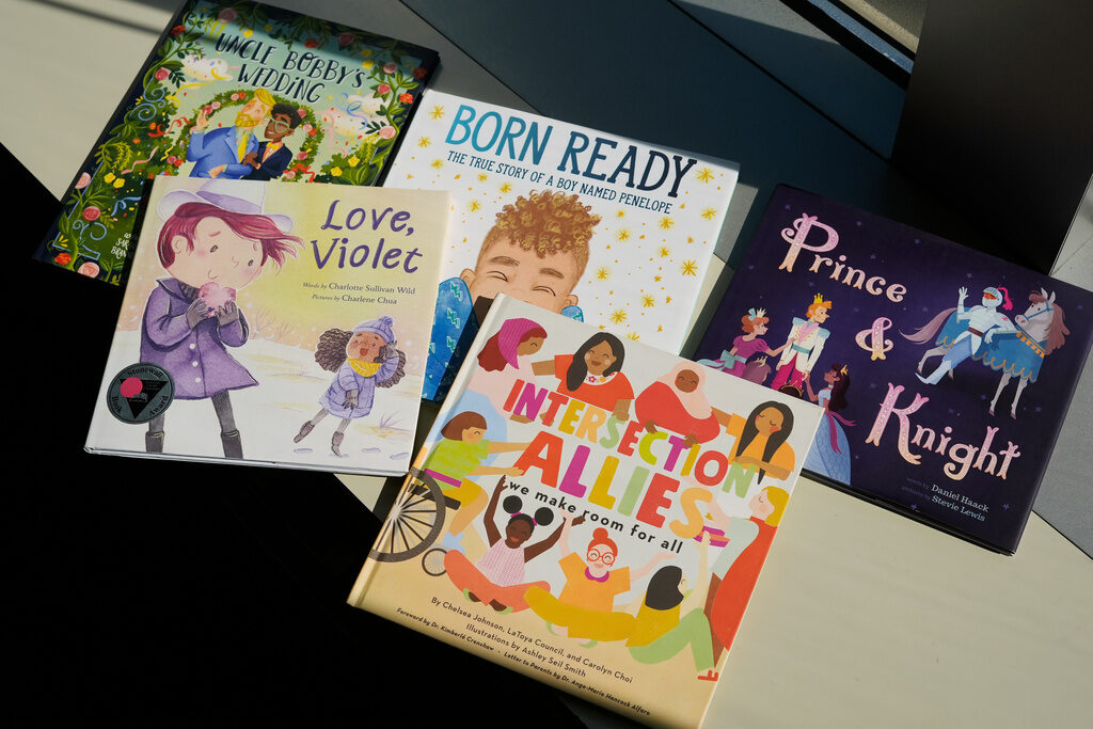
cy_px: 364
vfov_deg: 27.0
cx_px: 546
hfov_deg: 39.6
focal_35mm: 50
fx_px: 1518
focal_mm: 50
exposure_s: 1/1250
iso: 400
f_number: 6.3
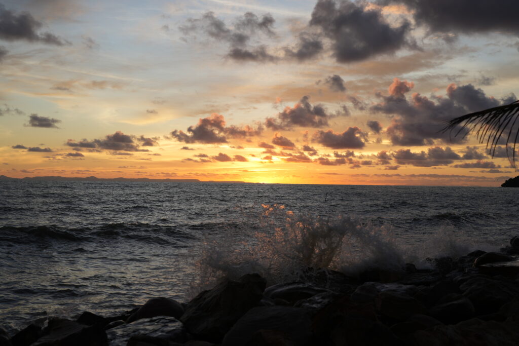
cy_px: 173
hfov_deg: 42.7
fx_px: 663
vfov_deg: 29.3
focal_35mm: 46
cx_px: 260
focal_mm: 46
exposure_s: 1/125
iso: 100
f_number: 5.6
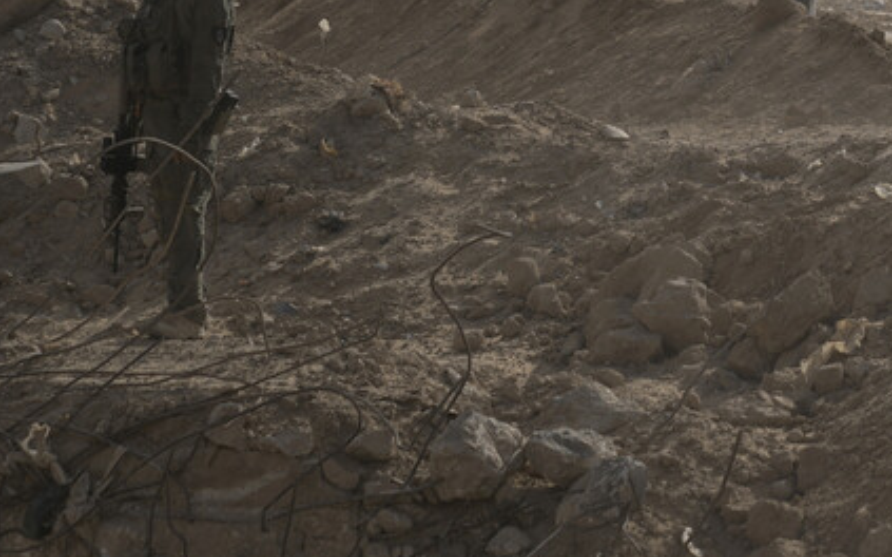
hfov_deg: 7.6
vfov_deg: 4.9
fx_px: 6561
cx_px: 1307
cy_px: 77
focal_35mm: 270
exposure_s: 1/3200
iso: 100
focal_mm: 70
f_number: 3.2
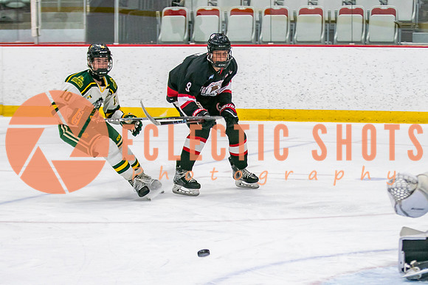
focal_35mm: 161
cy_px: 177
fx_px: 1918
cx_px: 246
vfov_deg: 8.5
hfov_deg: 12.7
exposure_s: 1/640
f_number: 2.8
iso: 640
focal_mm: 70
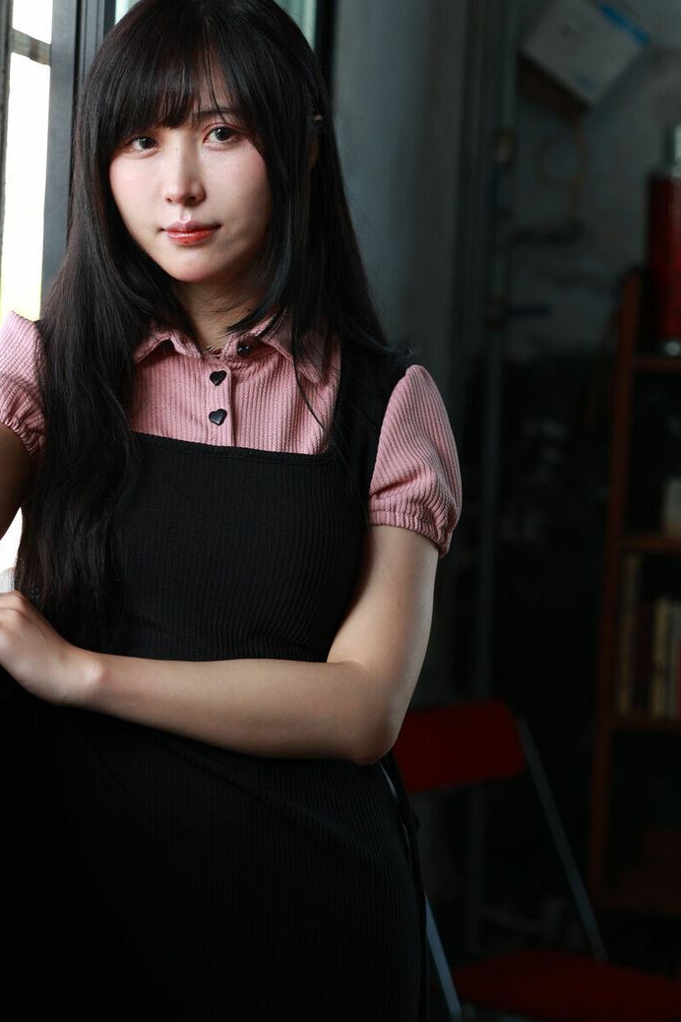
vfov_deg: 23.1
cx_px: 238
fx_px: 2497
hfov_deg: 15.5
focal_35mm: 88
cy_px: 382
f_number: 2.8
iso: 200
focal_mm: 58
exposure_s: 1/200
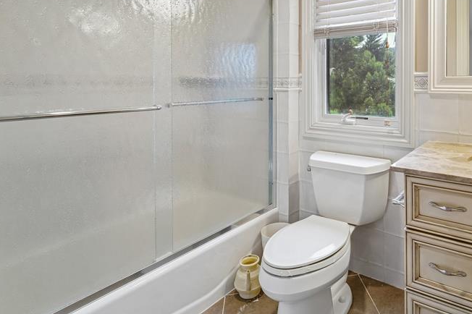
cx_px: 331
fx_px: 288
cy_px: 86
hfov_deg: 75.0
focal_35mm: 22
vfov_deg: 55.0
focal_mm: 14
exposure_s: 1/15
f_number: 8
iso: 400
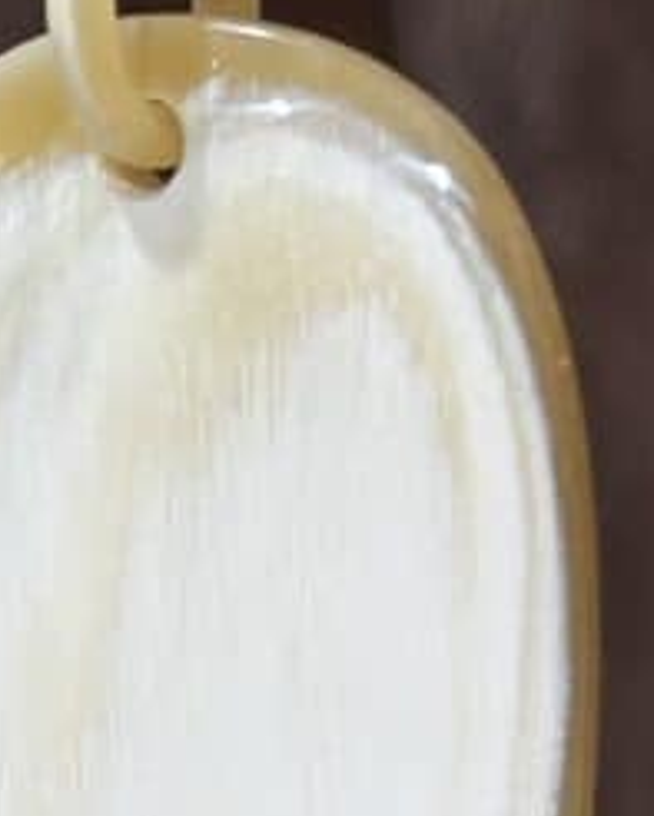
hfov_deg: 7.2
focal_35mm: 211
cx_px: -398
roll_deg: +0.8
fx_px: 5102
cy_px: 524
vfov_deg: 9.1
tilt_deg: -4.2
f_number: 1.6
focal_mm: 5.96
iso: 32
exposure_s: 1/100
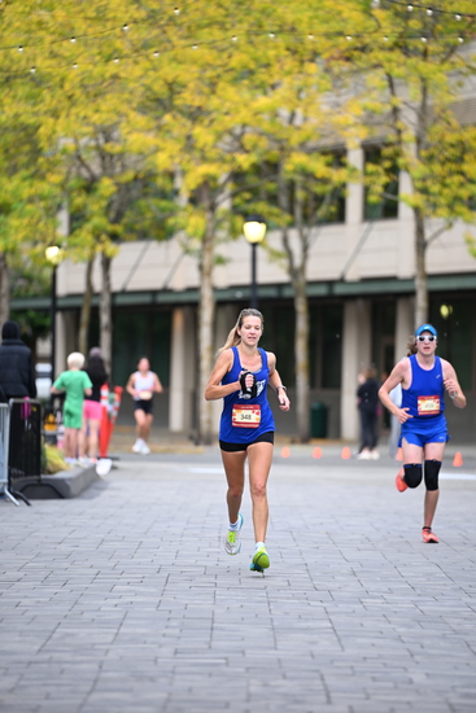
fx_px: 3964
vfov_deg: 10.3
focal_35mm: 200
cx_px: 238
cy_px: 356
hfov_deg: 6.9
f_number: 2.8
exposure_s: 1/1600
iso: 1000
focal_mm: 200
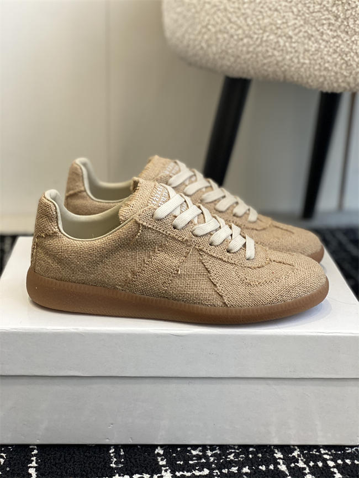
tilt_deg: -19.5
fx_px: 719
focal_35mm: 52
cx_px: 180
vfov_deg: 36.8
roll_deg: -2.0
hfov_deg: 28.0
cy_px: 239
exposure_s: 1/122
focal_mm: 6
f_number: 2
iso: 64
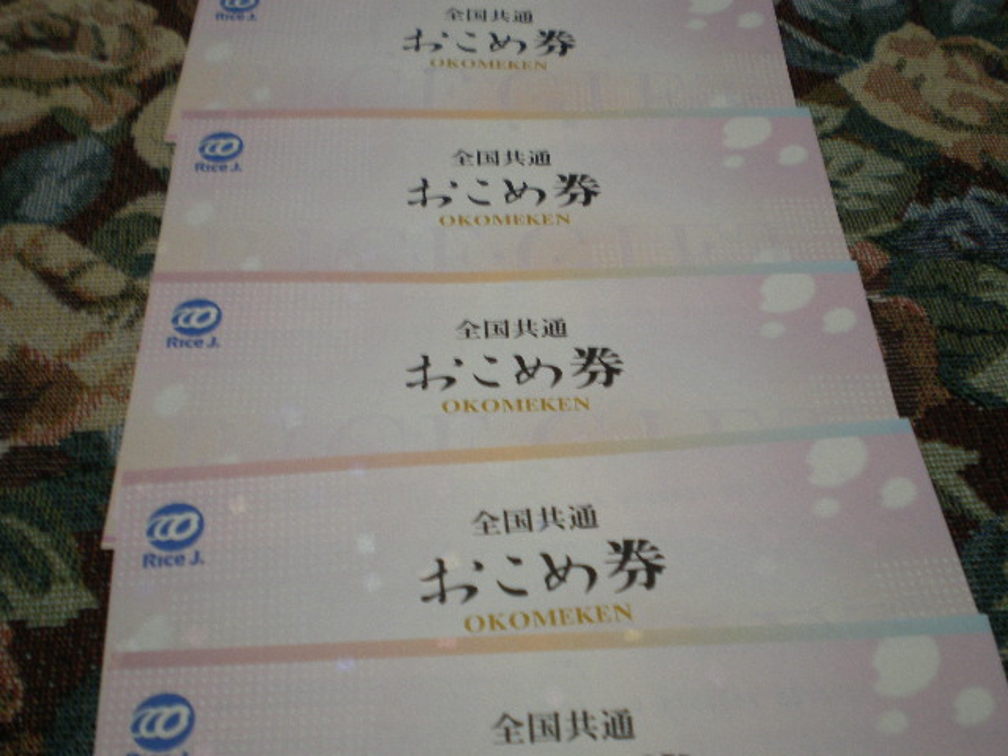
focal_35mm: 44
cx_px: 504
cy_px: 378
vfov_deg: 32.9
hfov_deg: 42.9
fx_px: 1281
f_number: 3.5
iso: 160
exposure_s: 1/30
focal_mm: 7.4
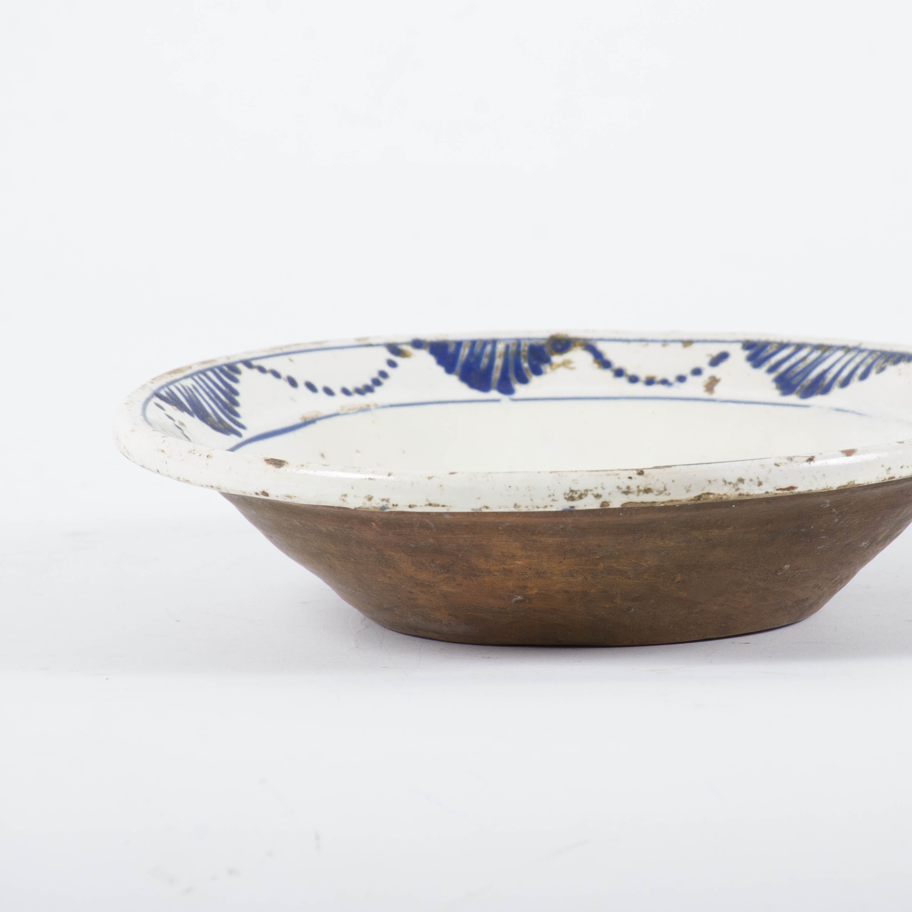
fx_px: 8048
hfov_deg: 6.5
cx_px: 599
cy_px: 455
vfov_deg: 6.5
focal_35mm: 270
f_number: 11
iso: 400
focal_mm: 140
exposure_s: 1/160
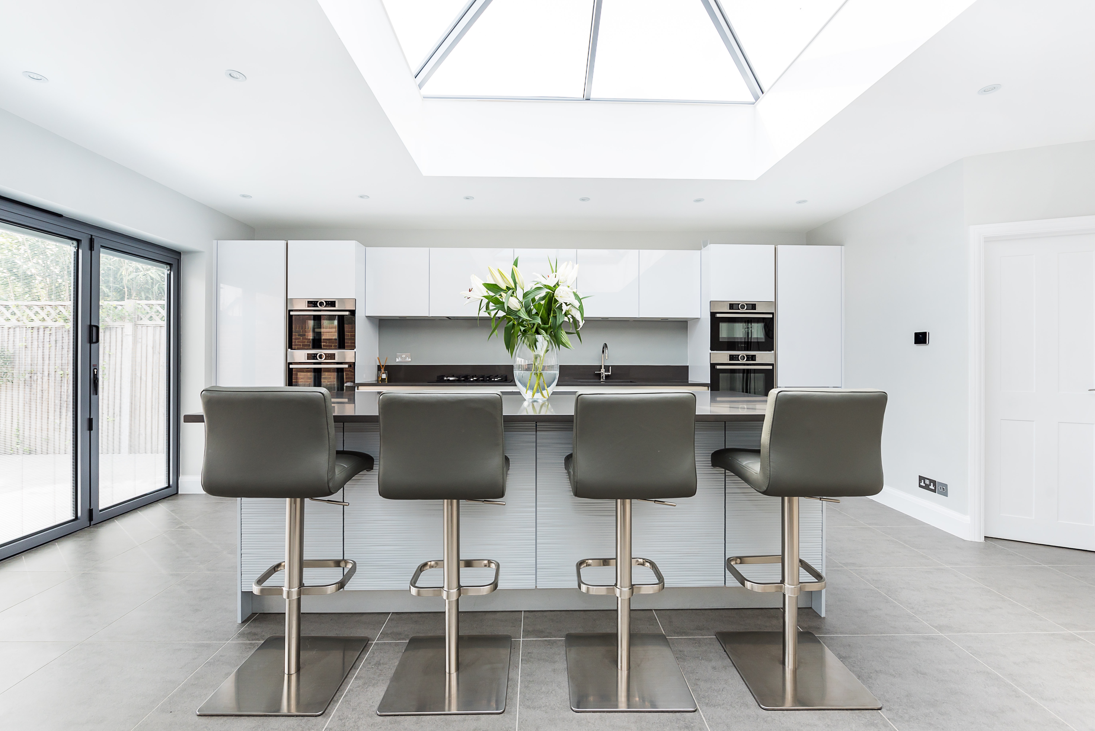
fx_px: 426
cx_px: 548
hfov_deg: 104.2
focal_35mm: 14
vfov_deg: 81.3
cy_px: 366
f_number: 7.1
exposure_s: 1/100
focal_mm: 14
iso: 400
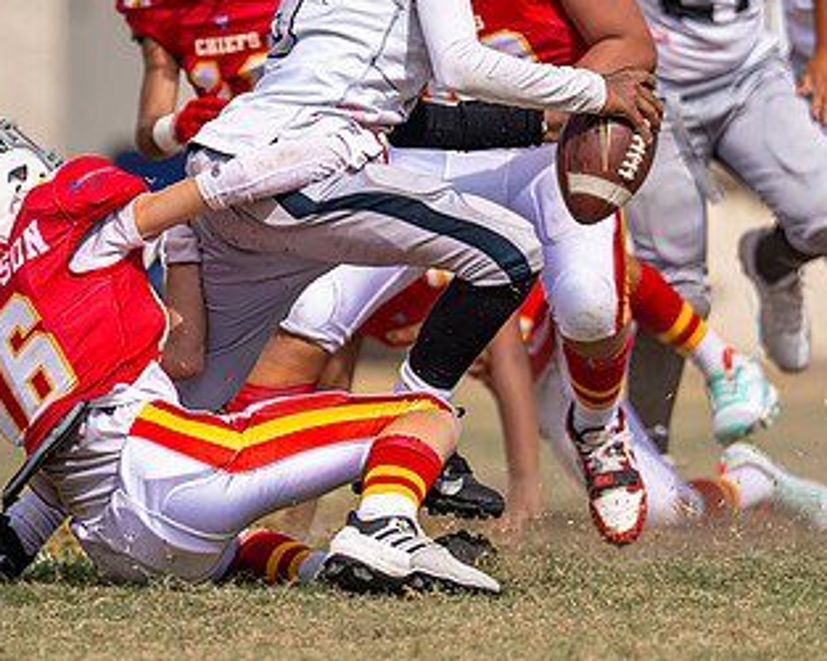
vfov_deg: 2.2
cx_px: 86
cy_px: 183
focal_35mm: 717
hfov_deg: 2.7
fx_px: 17538
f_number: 2.8
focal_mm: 200
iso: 160
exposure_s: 1/6400
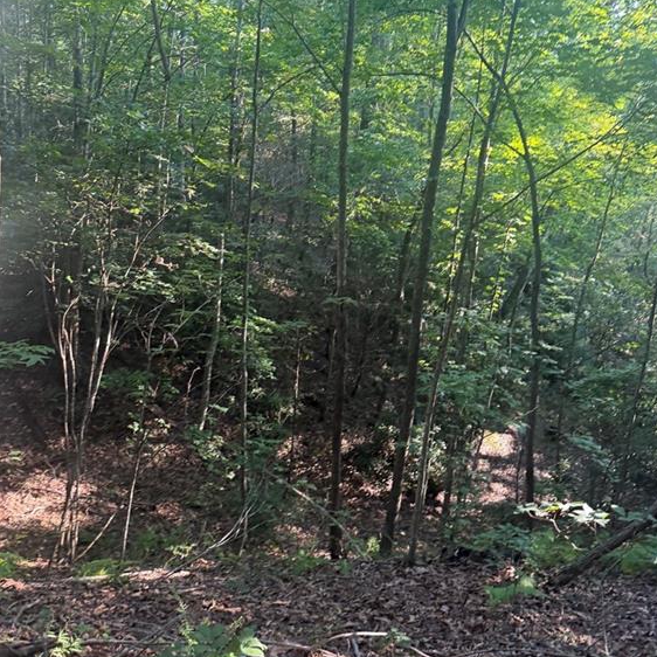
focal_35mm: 29
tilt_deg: -17.7
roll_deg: -3.6
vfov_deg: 55.5
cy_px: 295
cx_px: 334
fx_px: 623
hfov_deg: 55.6
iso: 200
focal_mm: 6.76
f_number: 1.78
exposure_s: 1/105
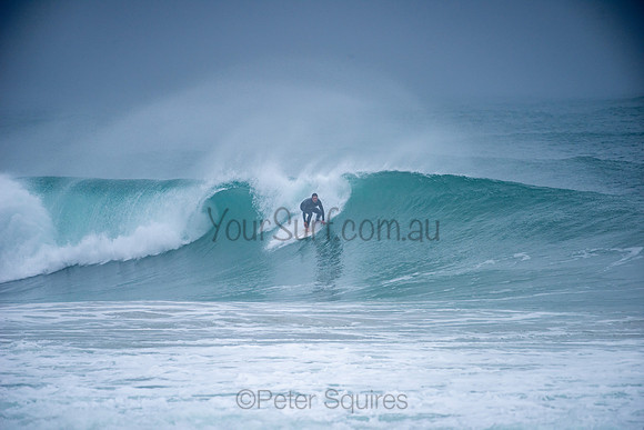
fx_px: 8946
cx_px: 322
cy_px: 215
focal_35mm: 500
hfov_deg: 4.1
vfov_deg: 2.8
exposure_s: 1/1000
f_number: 5.6
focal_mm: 500
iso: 250
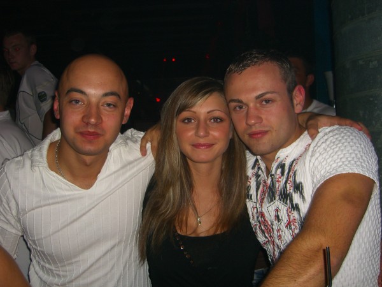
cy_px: 144
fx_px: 419
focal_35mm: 38
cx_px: 191
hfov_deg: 49.0
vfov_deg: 37.7
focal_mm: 7.9
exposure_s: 1/60
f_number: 2.8
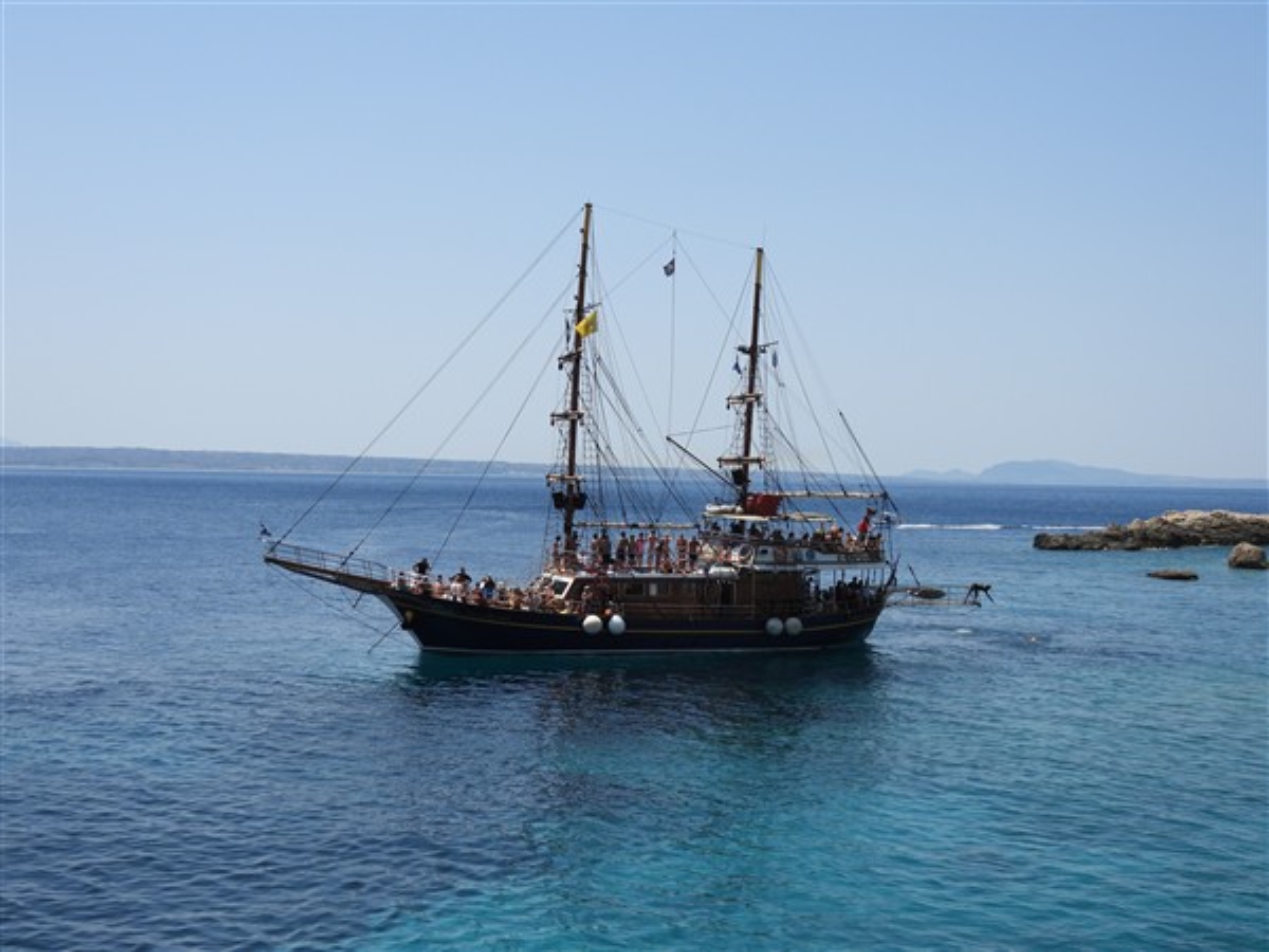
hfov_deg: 40.4
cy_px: 476
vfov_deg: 30.9
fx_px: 1723
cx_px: 634
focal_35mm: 47
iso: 100
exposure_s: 1/2000
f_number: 3.2
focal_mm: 8.4
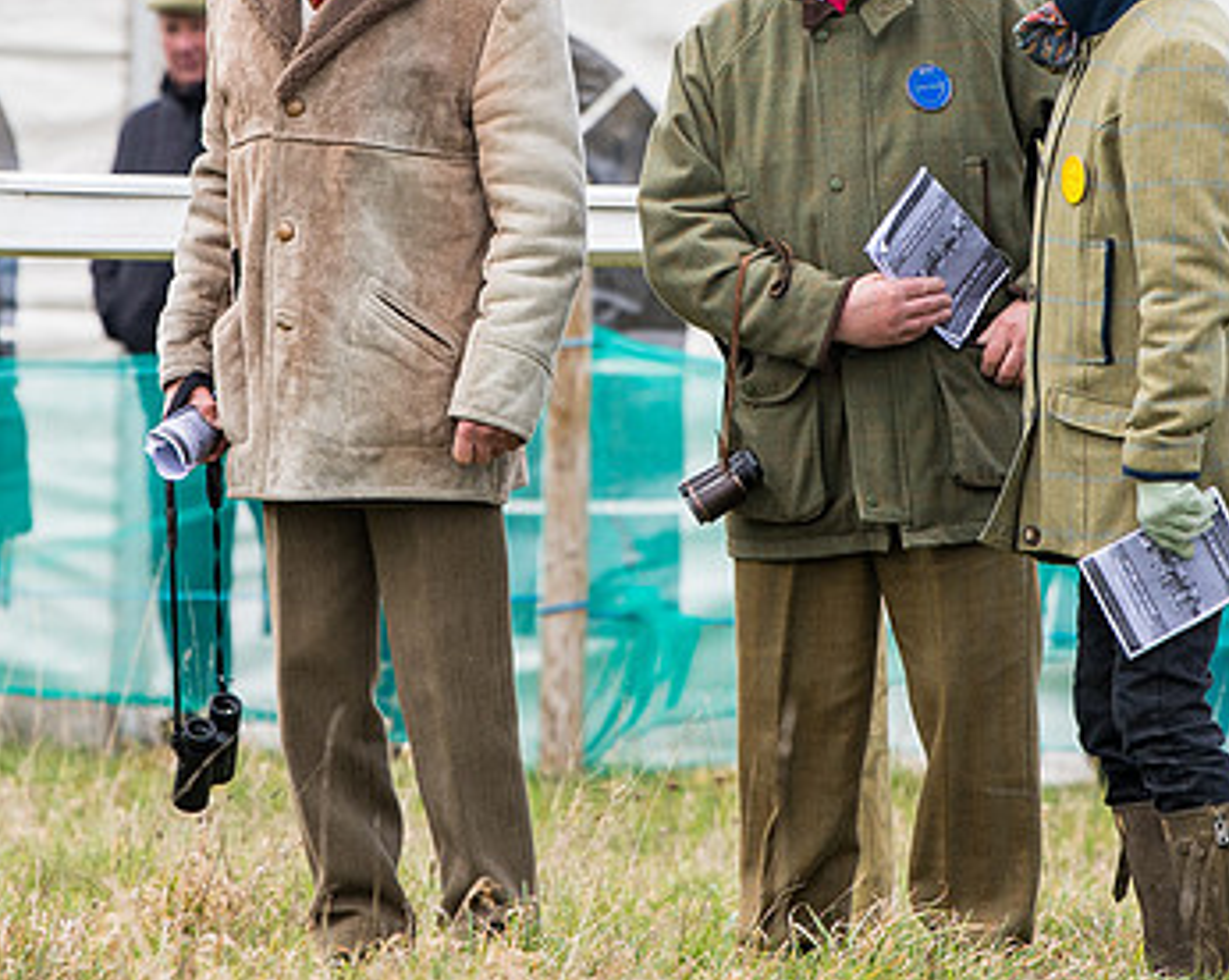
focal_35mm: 655
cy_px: 254
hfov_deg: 3.0
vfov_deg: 2.4
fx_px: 23798
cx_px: 660
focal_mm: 200
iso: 400
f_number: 5
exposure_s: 1/640
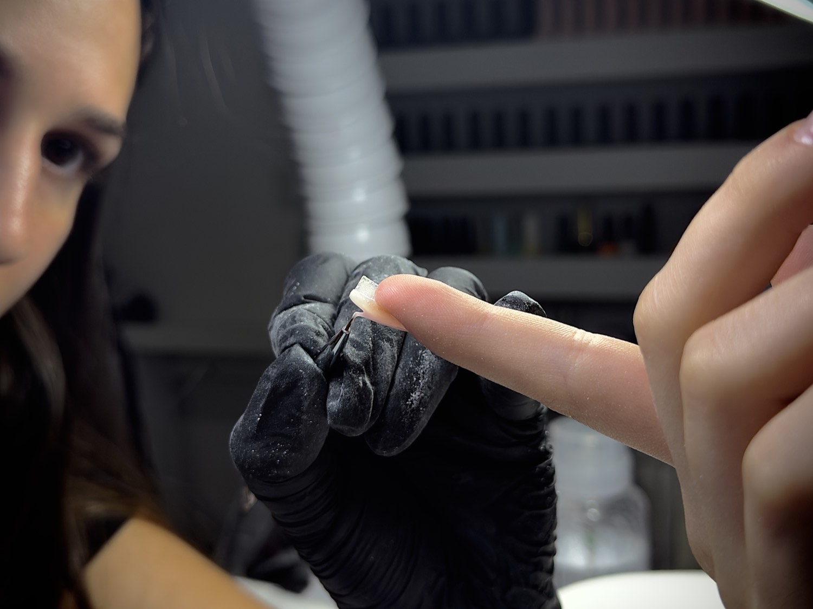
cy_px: 304
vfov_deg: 32.2
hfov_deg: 42.1
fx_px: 1057
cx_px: 406
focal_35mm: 45
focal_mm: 6.76
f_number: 1.78
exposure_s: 1/455
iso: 80
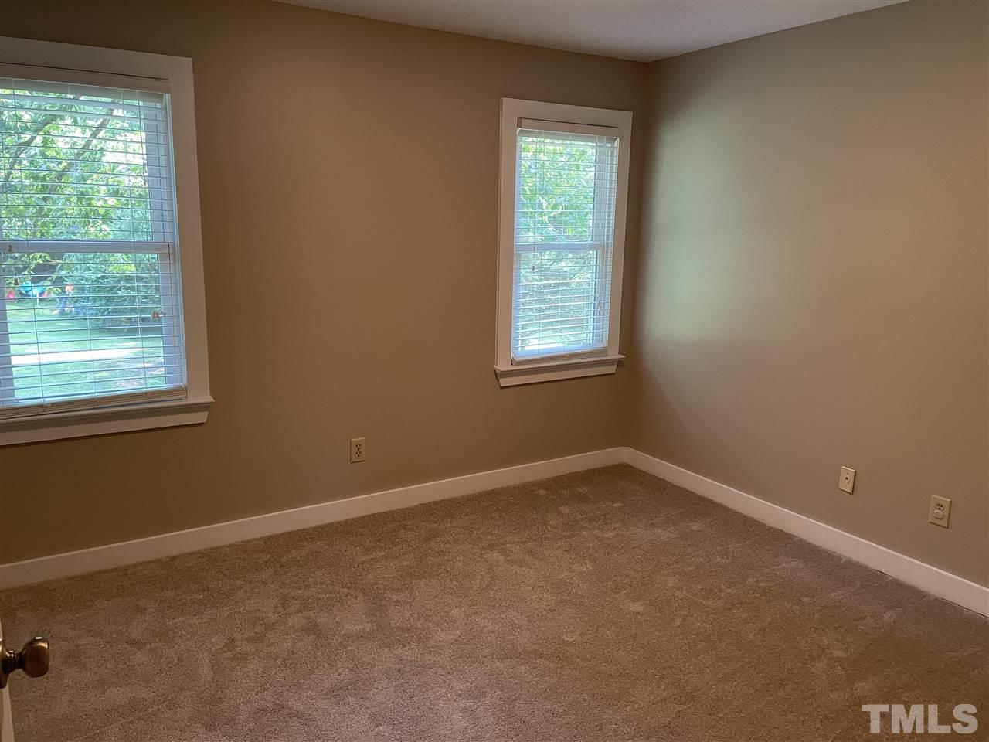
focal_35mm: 26
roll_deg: -0.6
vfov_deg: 53.1
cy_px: 371
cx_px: 494
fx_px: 743
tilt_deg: -11.0
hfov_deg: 67.3
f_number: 1.6
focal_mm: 4.2
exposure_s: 1/60
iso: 250
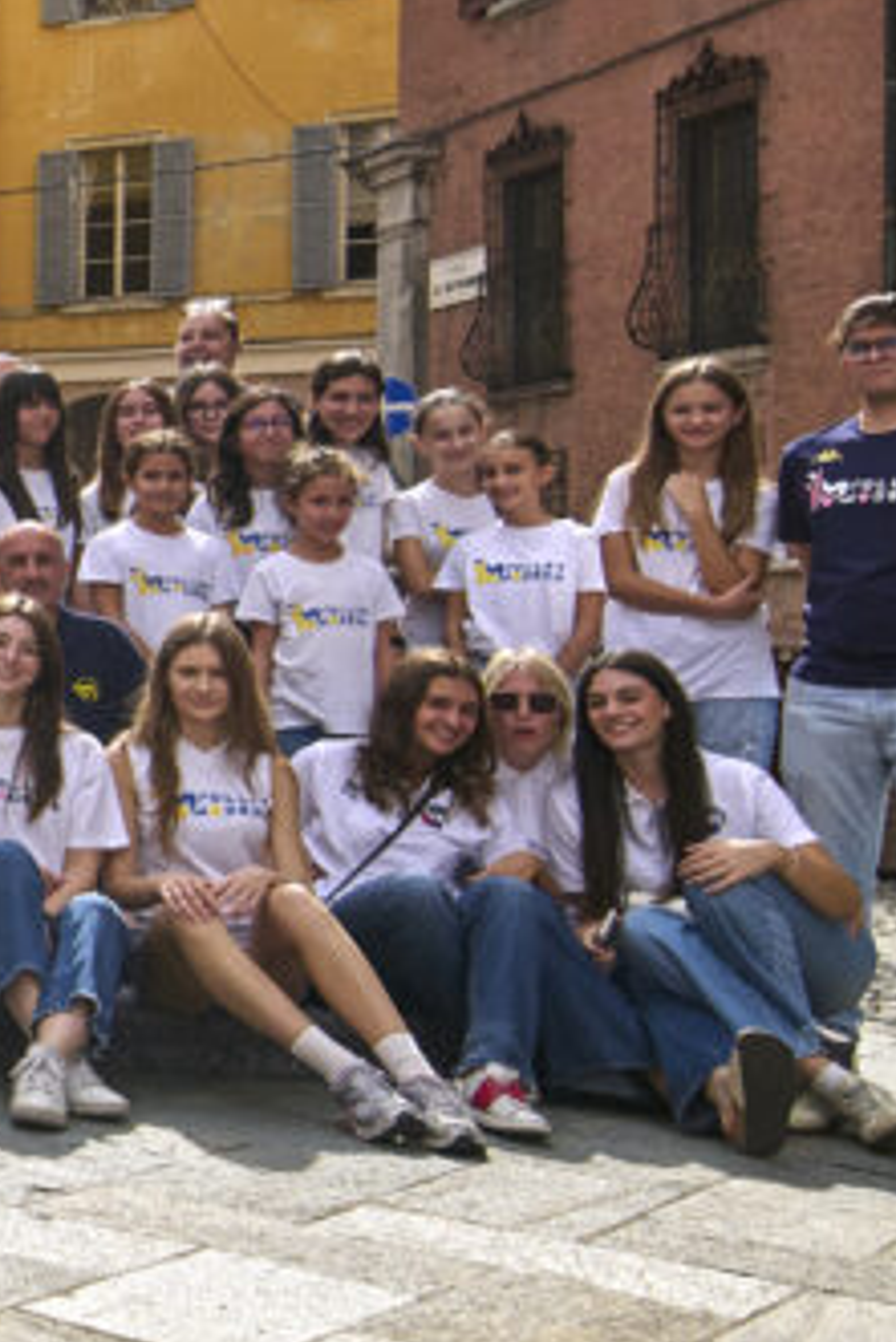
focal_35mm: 65
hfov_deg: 15.9
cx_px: -941
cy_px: 562
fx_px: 2424
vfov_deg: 30.9
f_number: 5
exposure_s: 1/8000
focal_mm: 21
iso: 800
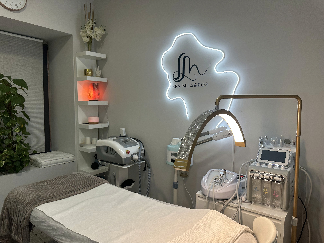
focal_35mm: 24
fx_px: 225
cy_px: 122
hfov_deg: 71.6
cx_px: 162
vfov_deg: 56.8
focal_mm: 6.86
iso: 125
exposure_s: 1/100
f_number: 1.78
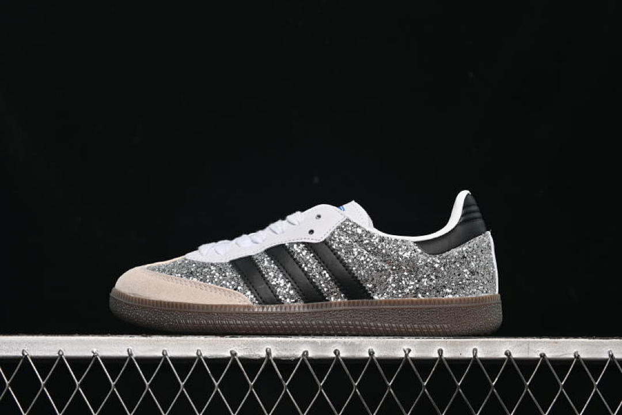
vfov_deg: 18.2
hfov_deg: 27.0
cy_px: 208
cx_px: 311
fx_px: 1296
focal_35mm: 75
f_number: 6.3
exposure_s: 1/40
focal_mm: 50
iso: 160
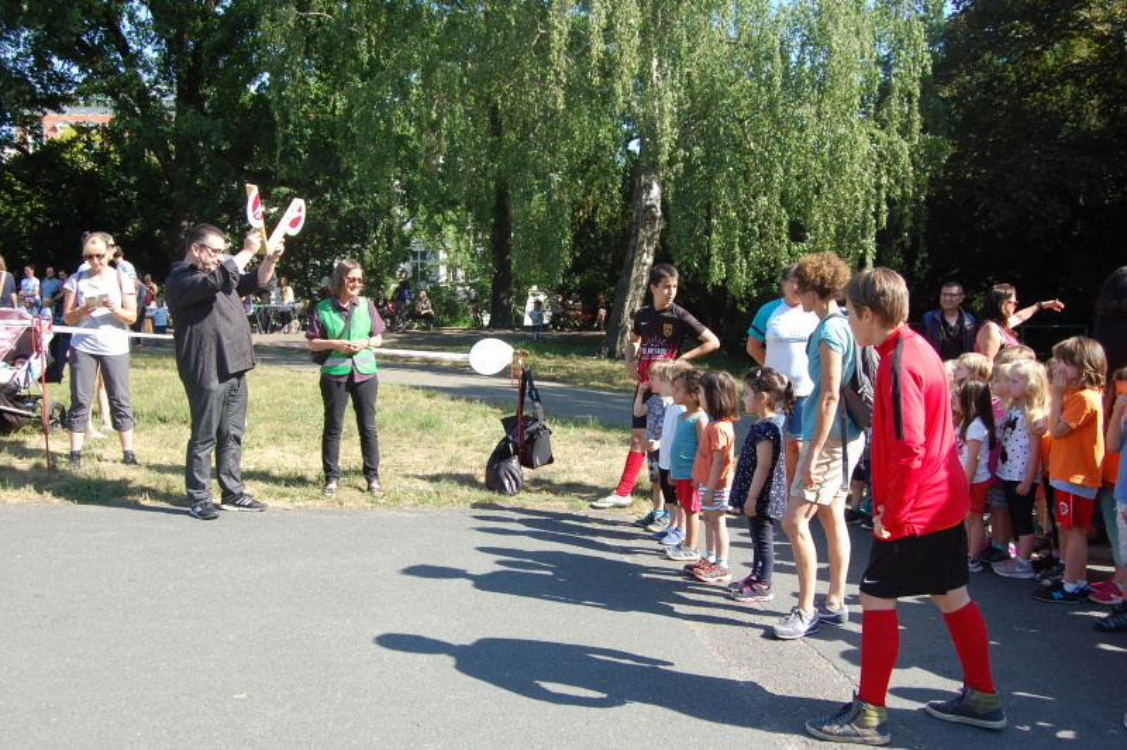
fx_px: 1032
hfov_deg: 57.3
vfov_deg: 39.9
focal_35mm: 33
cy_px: 375
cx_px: 564
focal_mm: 22
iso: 200
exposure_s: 1/200
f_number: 7.1
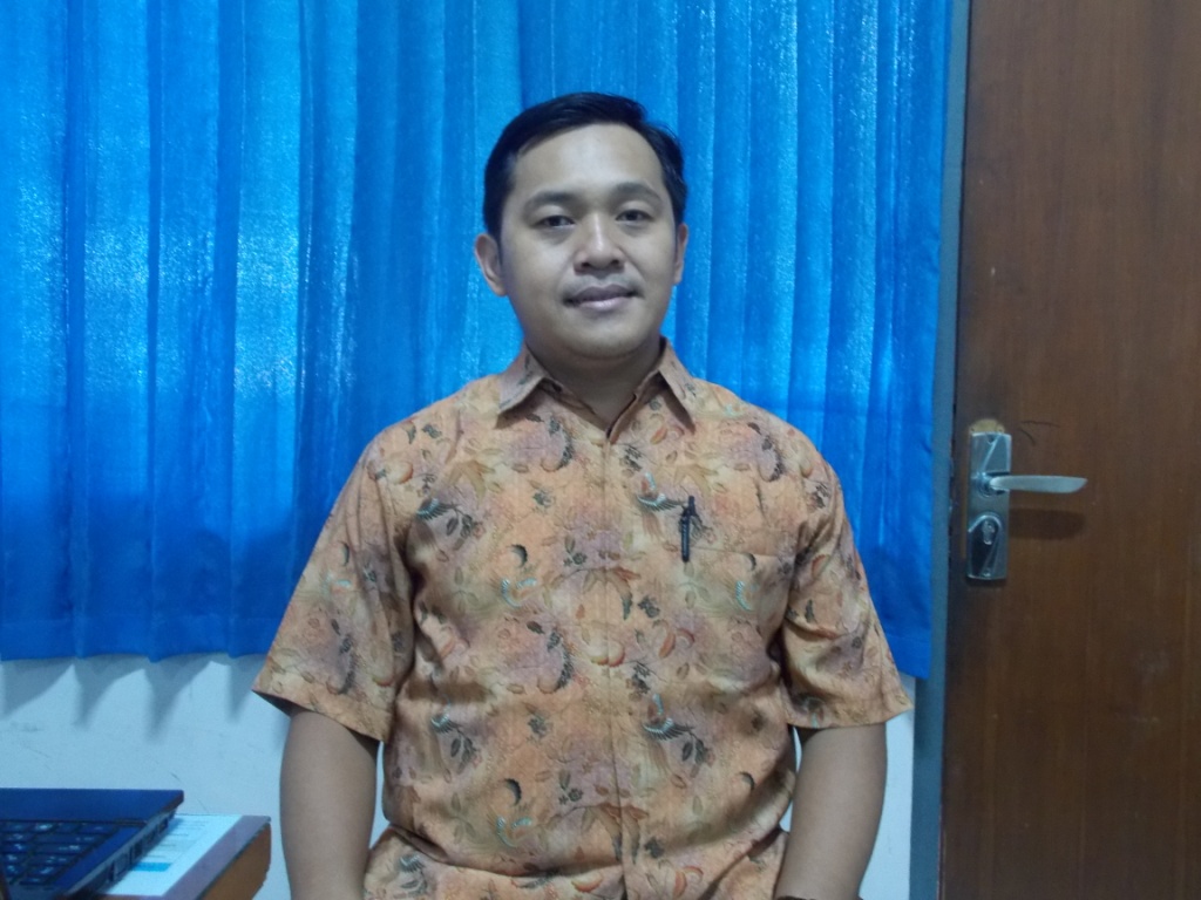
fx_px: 1284
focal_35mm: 37
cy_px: 450
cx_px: 600
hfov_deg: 50.1
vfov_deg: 38.7
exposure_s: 1/3
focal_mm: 6.6
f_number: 3.5
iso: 400
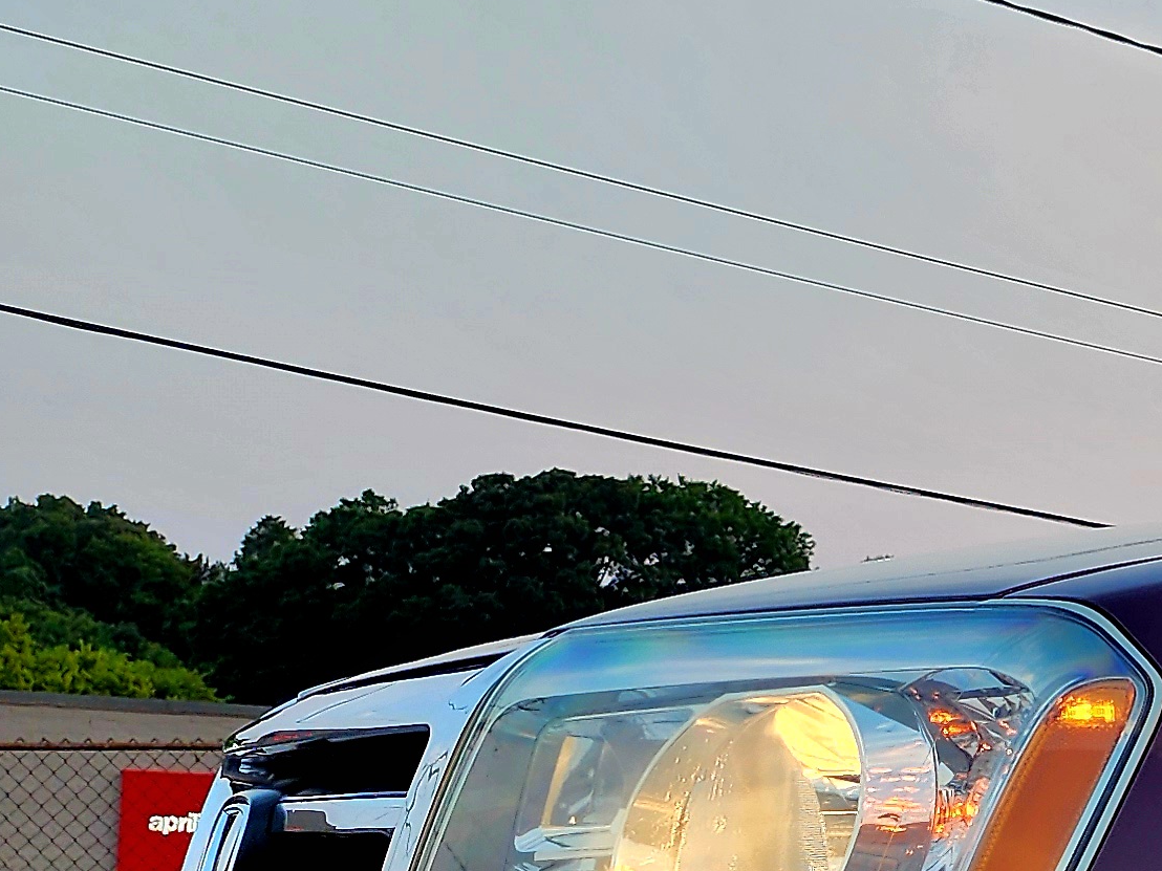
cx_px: 1953
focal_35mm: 83
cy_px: 834
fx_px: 2786
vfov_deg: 17.4
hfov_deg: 19.2
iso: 50
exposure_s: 1/182
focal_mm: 6.4
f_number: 1.8
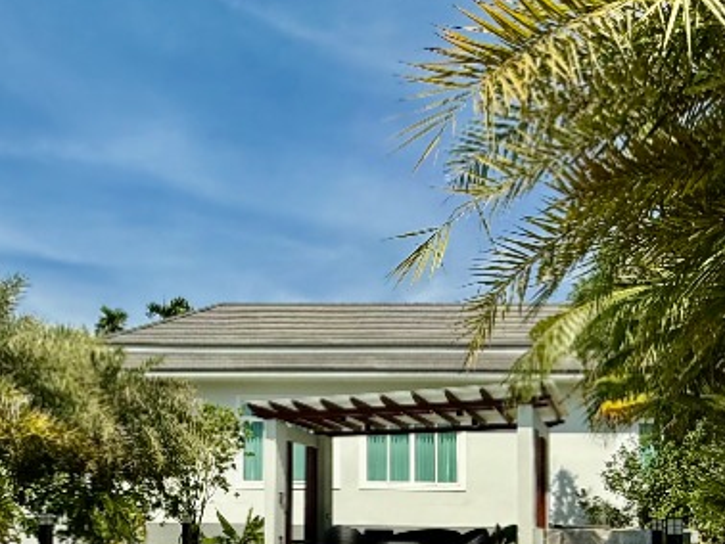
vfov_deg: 36.3
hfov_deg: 48.4
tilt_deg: +2.2
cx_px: 192
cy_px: 490
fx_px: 775
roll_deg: -0.9
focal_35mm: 37
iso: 50
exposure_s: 1/5155
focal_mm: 2.22
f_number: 2.2
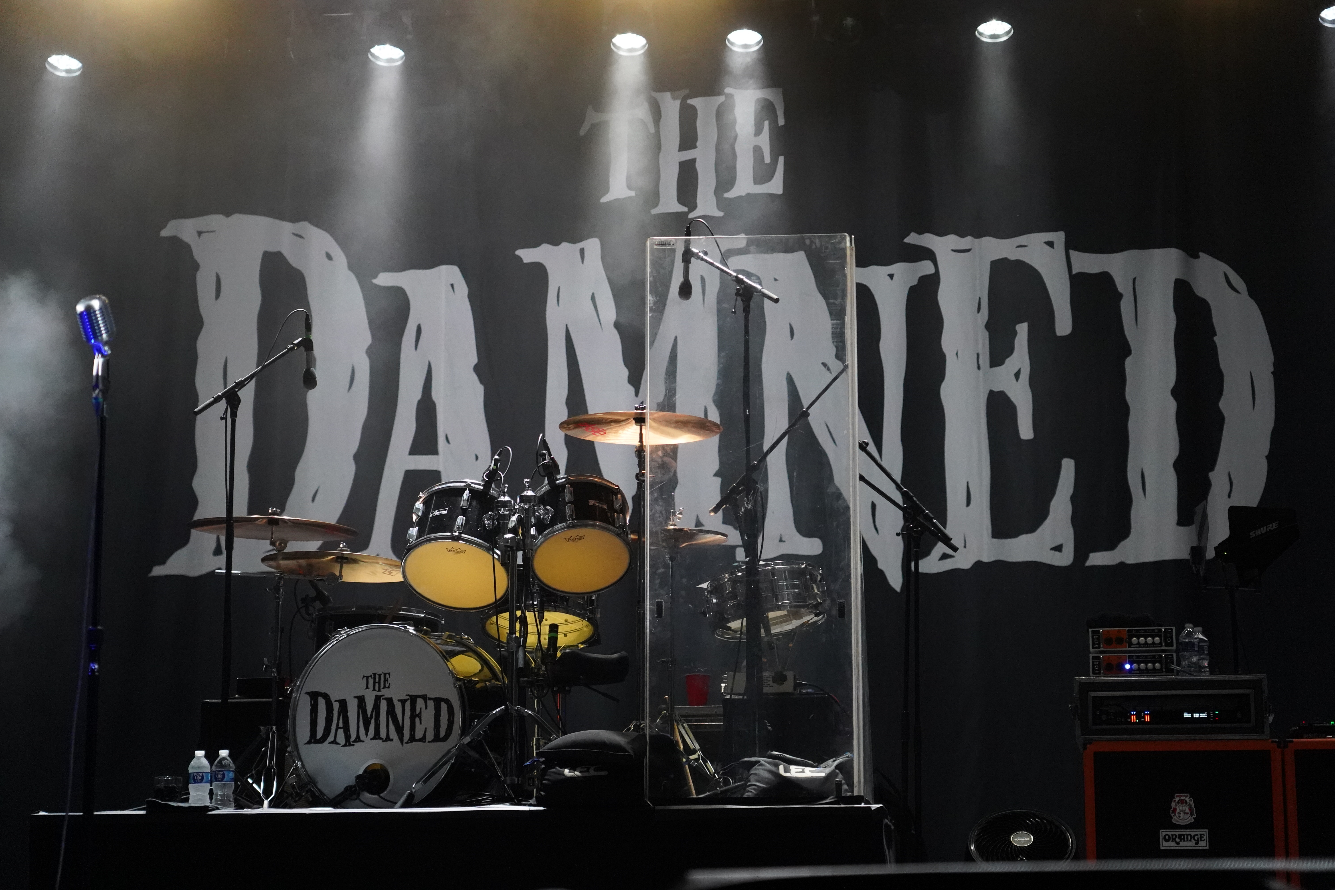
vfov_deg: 19.7
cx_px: 668
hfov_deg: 29.2
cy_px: 445
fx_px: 2559
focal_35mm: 69
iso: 8000
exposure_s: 1/160
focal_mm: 69
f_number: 4
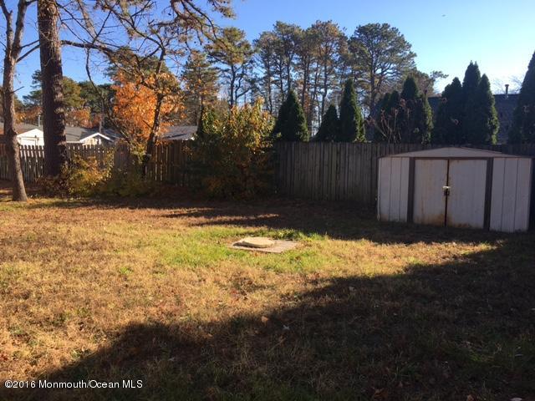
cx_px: 268
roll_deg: -0.4
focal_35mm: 29
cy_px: 200
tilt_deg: -6.6
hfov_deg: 61.7
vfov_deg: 48.2
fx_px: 448
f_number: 2.2
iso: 25
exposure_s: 1/620
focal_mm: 4.15
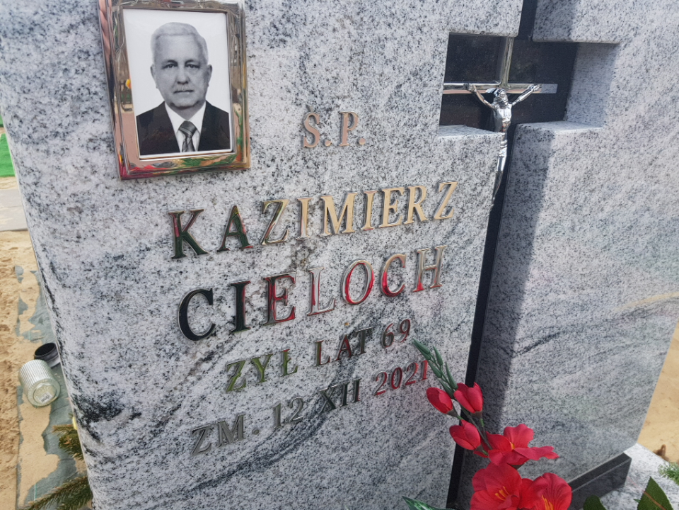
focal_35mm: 26
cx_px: 340
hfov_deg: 67.3
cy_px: 255
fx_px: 510
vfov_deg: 53.1
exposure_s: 1/736
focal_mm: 4.2
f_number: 1.7
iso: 40
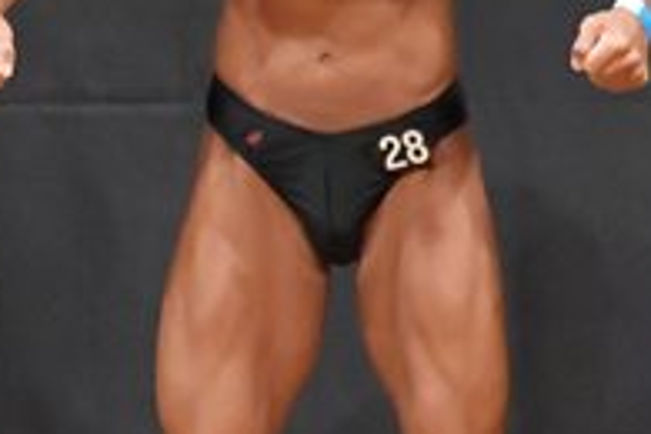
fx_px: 20505
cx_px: -199
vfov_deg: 1.2
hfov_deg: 1.8
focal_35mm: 1134
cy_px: 140
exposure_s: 1/400
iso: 10000
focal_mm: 190
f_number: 5.6
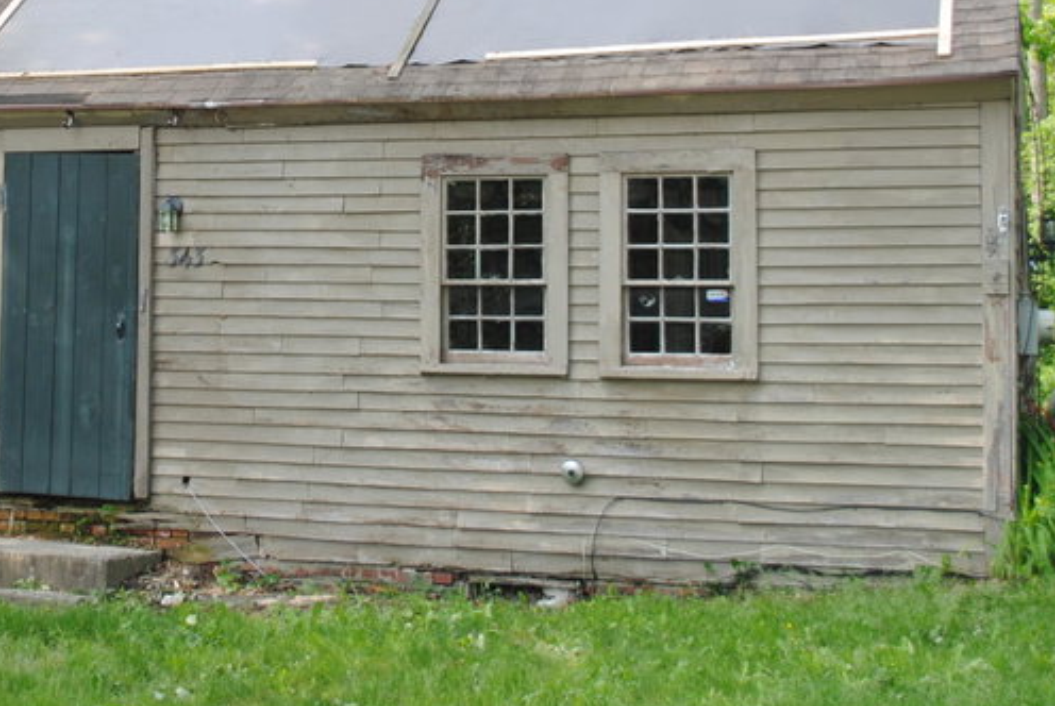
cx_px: 192
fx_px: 1995
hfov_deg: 28.9
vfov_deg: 19.8
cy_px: 99
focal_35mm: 68
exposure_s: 1/200
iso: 100
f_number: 4.5
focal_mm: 22
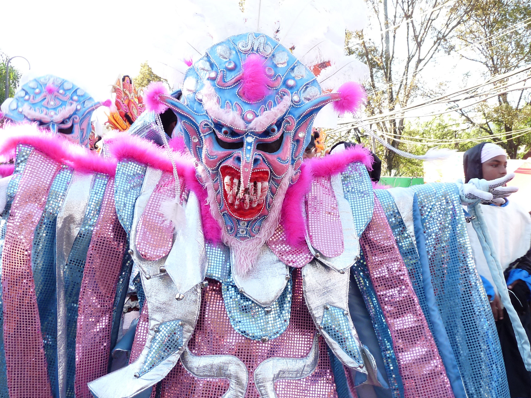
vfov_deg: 35.1
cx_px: 267
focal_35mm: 41
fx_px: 629
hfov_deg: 45.8
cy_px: 194
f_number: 3.2
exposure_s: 1/100
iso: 100
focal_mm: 4.9
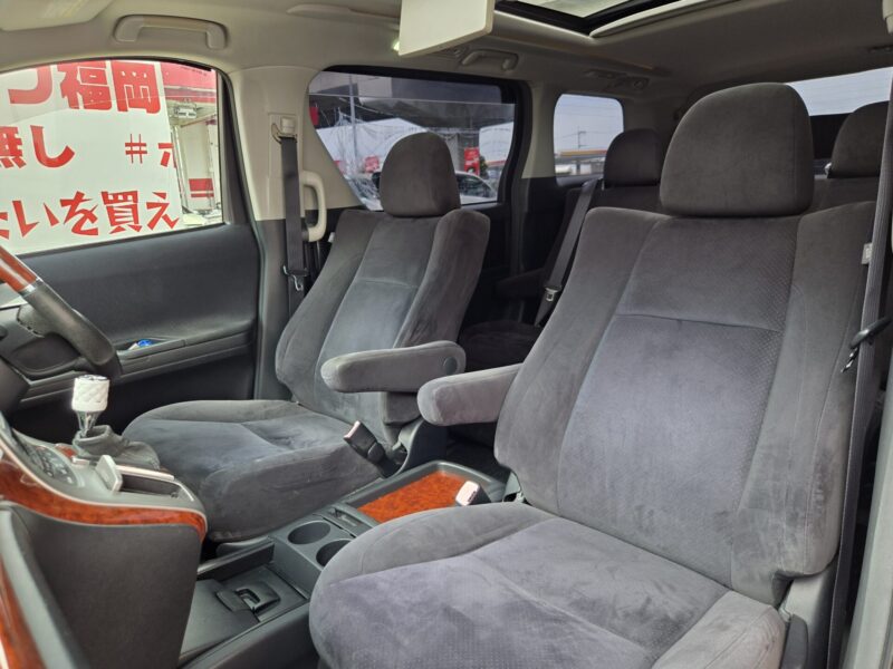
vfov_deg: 58.9
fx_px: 593
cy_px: 334
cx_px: 446
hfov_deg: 73.9
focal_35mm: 23
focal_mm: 5.4
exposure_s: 1/180
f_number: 1.8
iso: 64
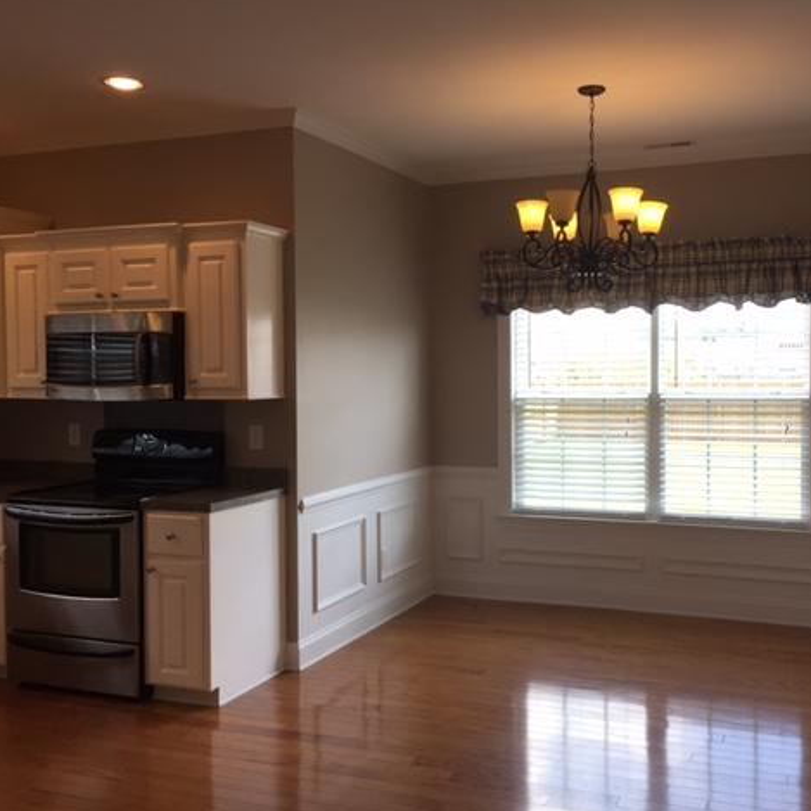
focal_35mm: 35
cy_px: 403
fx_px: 928
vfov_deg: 47.2
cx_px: 491
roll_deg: +0.4
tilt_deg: -1.4
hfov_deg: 46.9
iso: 50
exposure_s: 1/120
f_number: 2.2
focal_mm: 4.15
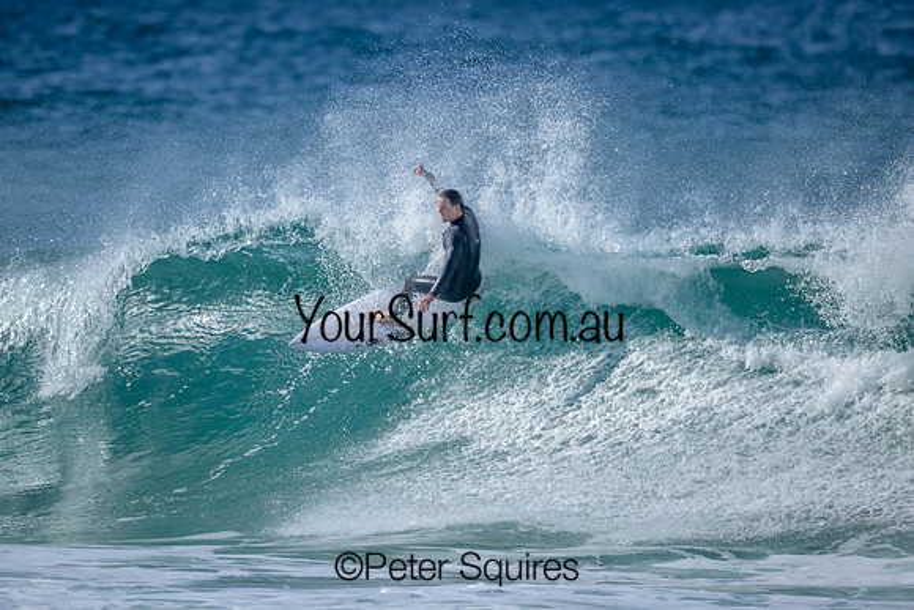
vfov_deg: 1.7
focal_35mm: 800
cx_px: 457
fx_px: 20315
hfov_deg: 2.6
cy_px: 305
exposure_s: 1/2500
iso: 320
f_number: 6.3
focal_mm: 800
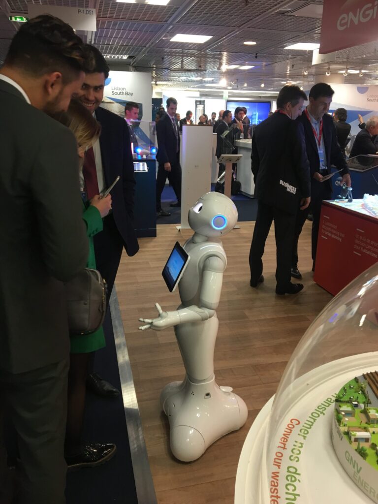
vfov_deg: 61.7
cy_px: 252
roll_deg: +0.1
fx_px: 422
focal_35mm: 29
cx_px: 189
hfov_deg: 48.2
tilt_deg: -17.9
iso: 125
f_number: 2.2
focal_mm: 4.15
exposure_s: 1/33
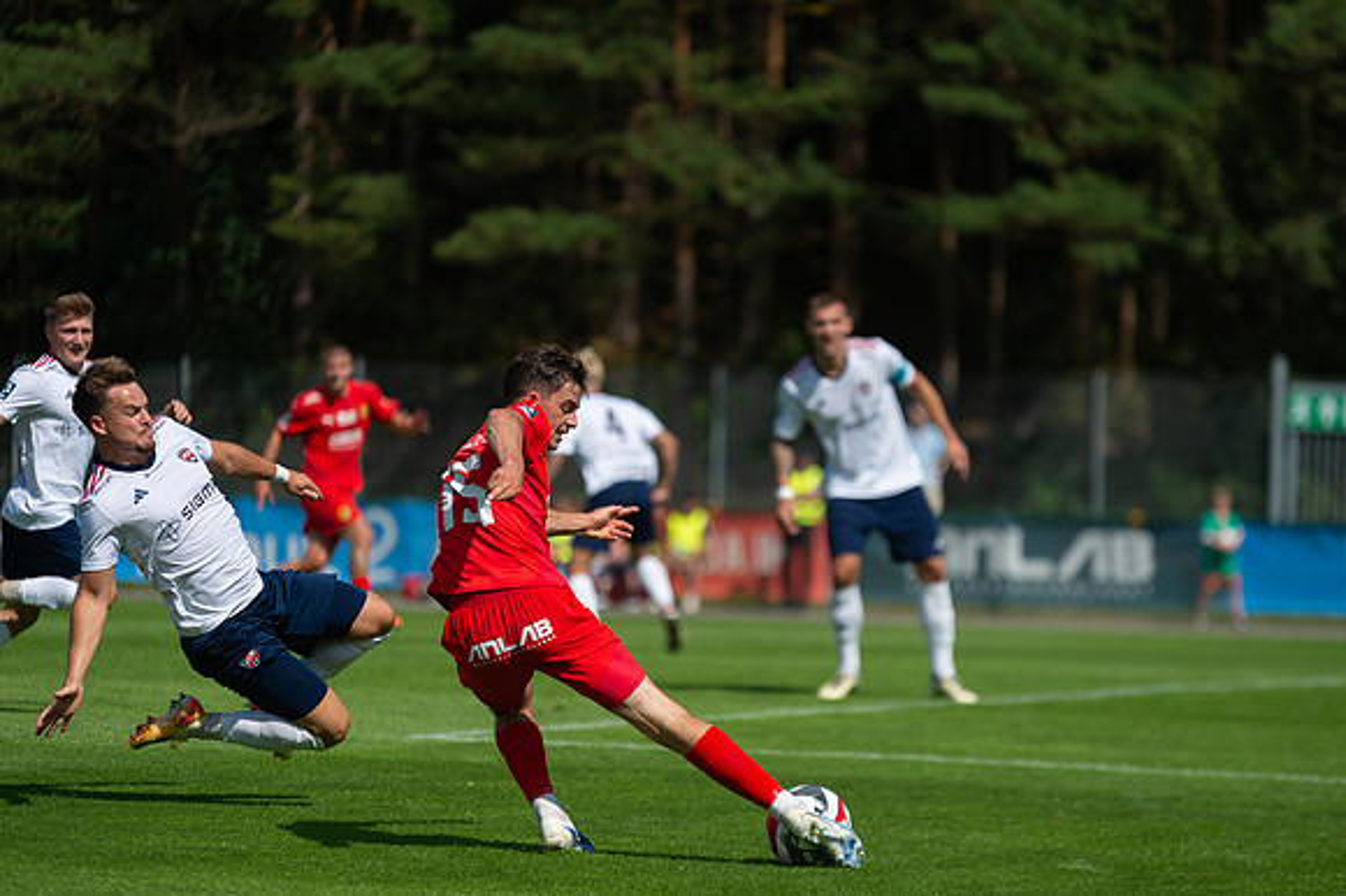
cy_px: 448
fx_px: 6539
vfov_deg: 7.8
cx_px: 673
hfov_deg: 11.8
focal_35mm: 175
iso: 100
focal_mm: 175
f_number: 3.2
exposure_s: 1/2500
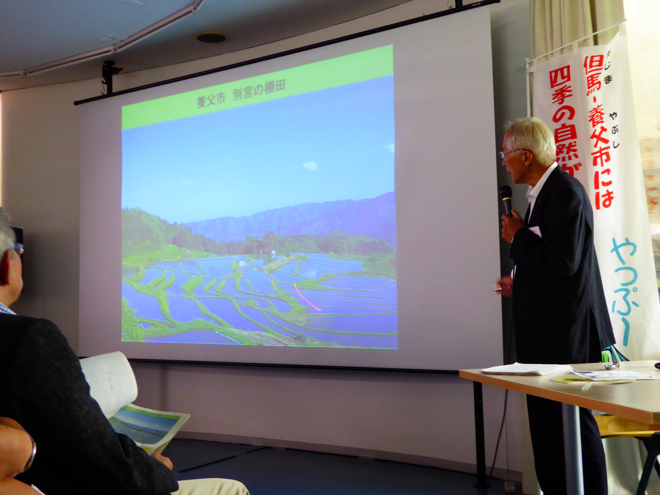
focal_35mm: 40
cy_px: 248
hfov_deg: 46.8
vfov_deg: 36.0
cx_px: 330
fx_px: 763
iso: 400
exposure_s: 1/6
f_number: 3.8
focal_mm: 7.2
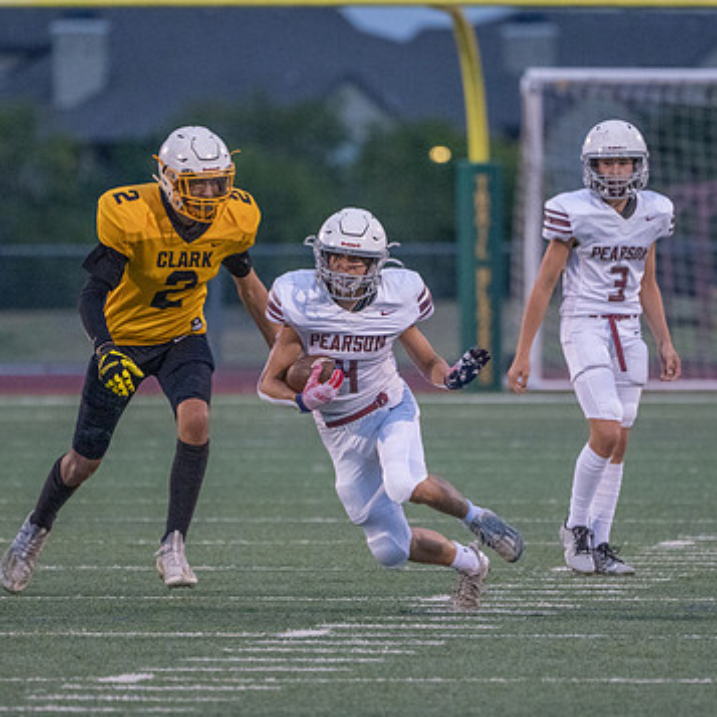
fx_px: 14951
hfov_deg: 2.7
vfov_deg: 2.7
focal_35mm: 638
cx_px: 397
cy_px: 379
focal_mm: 400
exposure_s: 1/1000
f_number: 5.6
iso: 8000
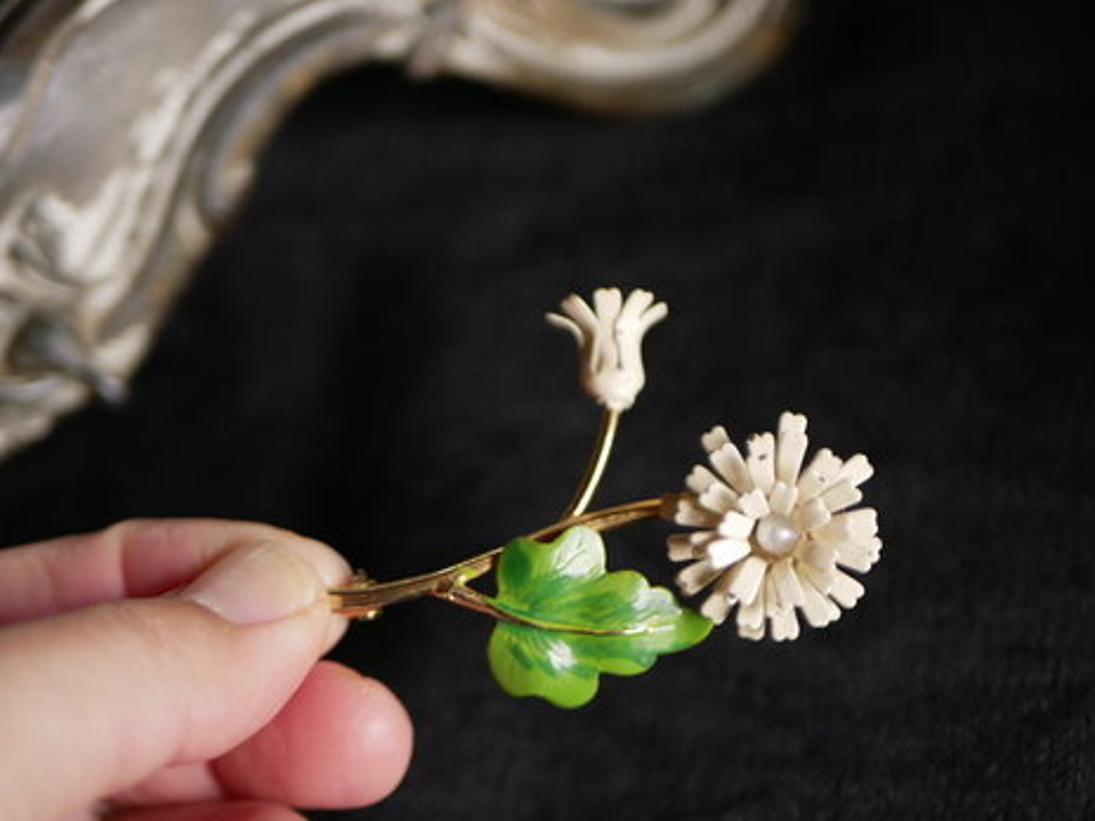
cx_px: 625
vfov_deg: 21.2
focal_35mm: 69
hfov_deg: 28.1
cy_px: 545
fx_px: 2183
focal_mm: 25
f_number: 1.7
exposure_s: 1/125
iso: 250
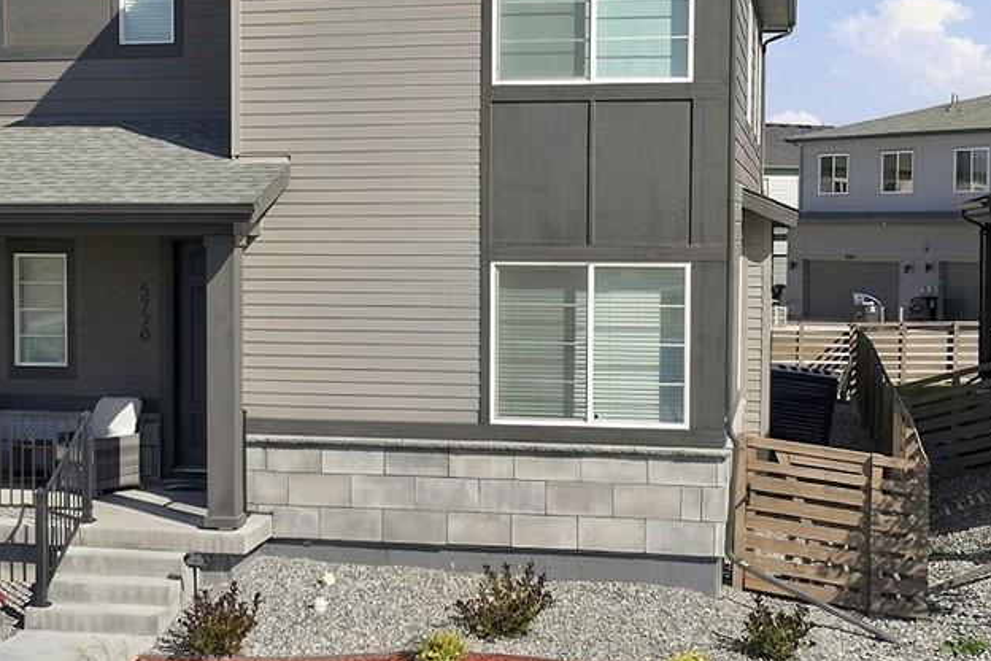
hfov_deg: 31.3
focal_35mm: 64
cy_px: 348
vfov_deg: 21.2
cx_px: 367
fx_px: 1762
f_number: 2.8
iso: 100
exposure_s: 1/2000
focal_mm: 12.3
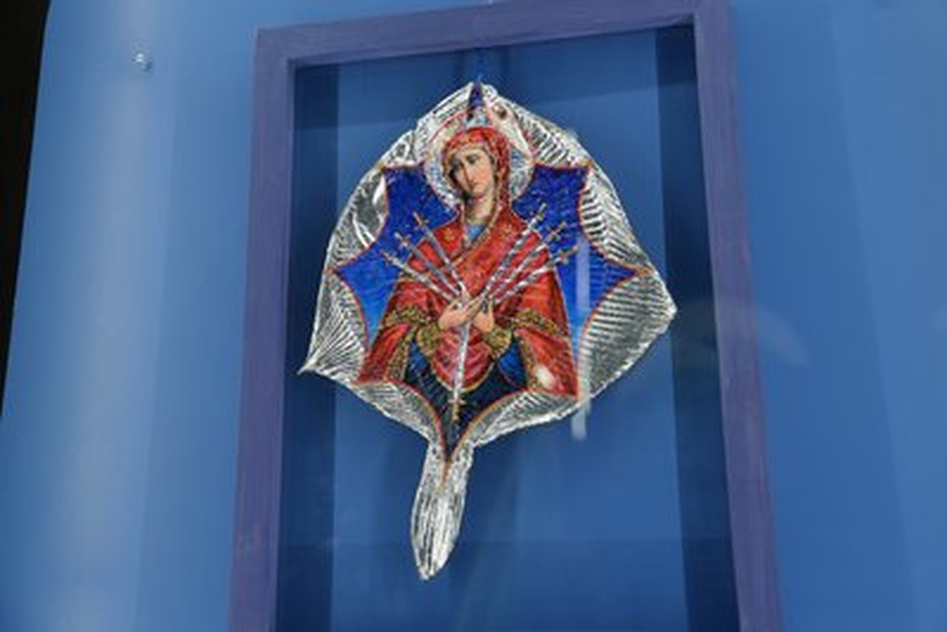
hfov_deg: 49.5
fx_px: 1026
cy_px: 316
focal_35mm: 39
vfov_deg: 34.2
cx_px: 474
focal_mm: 39
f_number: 4
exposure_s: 1/160
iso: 400
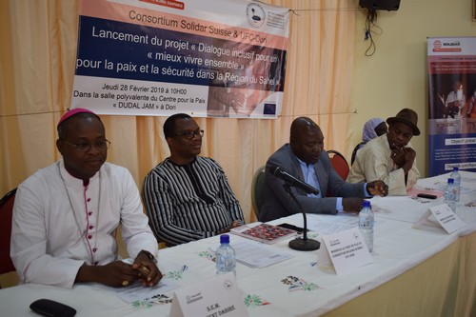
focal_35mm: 34
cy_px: 158
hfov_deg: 55.1
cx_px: 238
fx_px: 456
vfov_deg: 38.3
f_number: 4
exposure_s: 1/60
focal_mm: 23
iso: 400
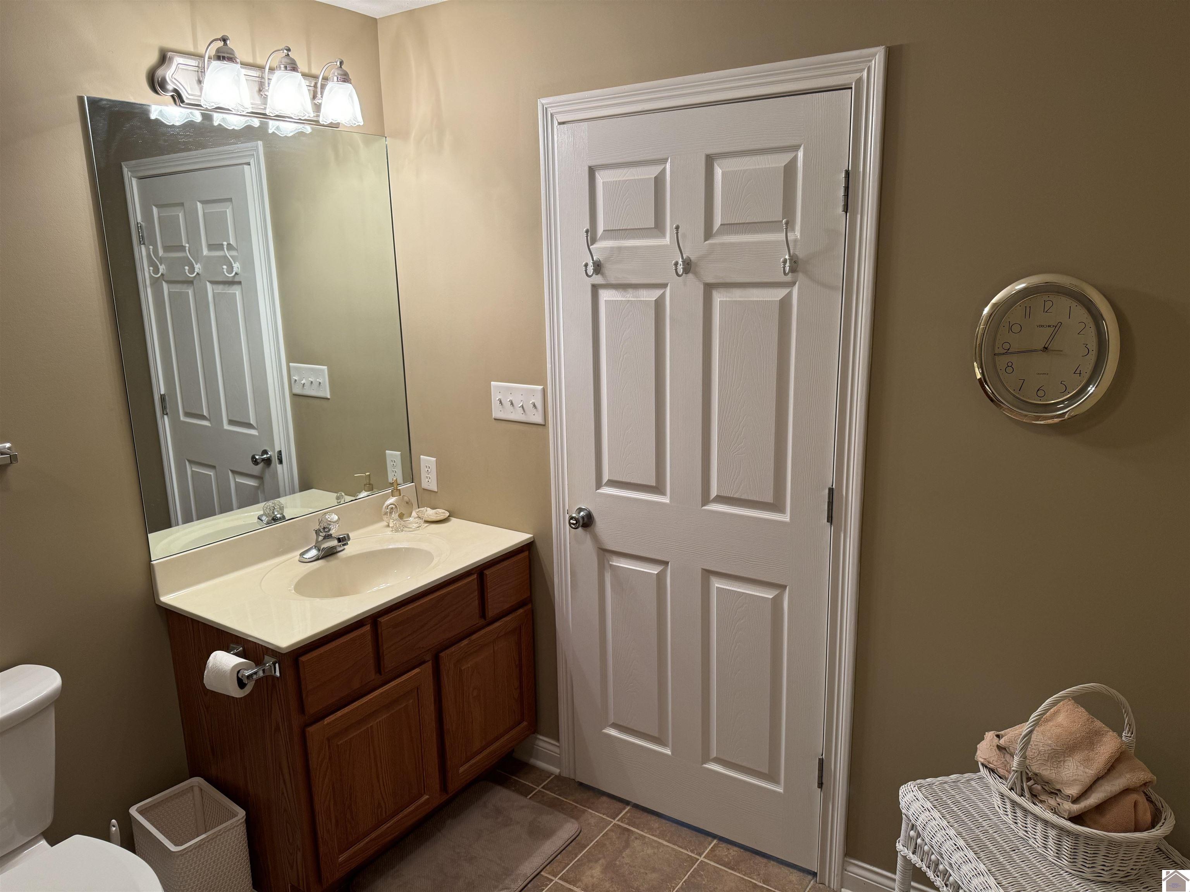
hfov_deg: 71.6
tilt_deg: -13.7
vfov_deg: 56.8
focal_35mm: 24
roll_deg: +0.6
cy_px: 446
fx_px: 825
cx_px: 595
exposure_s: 1/60
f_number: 1.78
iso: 125
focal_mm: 6.76
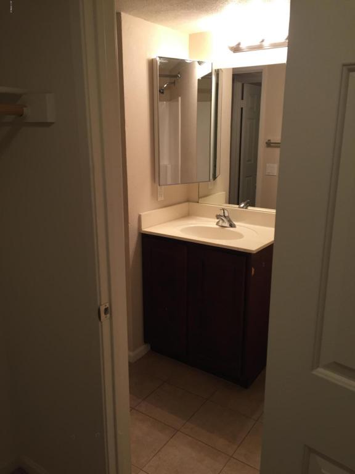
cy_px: 237
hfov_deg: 48.2
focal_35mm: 29
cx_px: 178
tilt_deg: -13.6
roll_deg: -0.3
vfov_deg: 61.7
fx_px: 397
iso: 80
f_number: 2.2
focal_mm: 4.15
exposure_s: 1/30
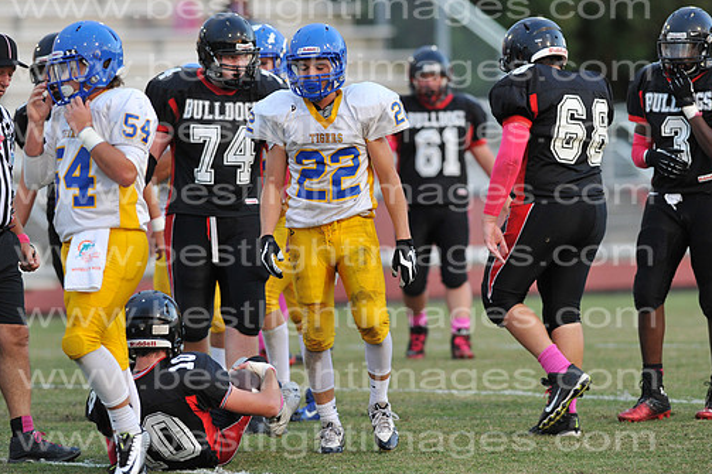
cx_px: 337
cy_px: 225
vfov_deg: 4.0
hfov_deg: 6.0
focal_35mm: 346
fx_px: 6840
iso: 2000
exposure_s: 1/500
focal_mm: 300
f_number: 4
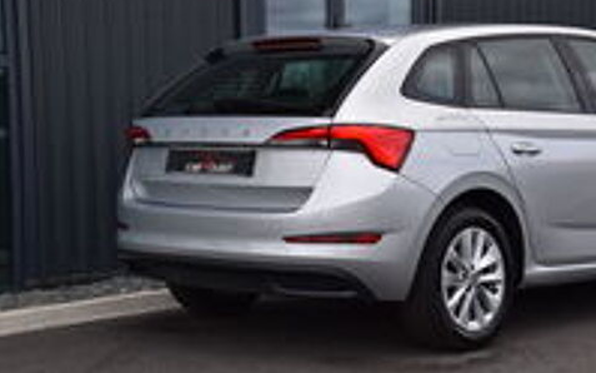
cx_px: 297
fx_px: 1299
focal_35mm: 80
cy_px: 176
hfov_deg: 25.8
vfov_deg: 16.3
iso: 400
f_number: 10
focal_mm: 52
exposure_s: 1/250
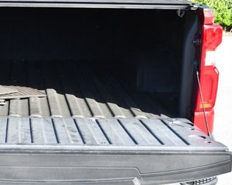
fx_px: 577
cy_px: 83
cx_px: 22
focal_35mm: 84
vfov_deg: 18.3
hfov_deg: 22.2
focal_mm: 22
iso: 220
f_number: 5.6
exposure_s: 1/250
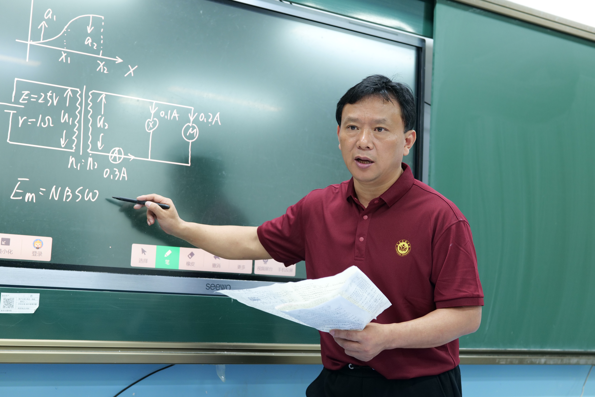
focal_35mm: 50
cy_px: 198
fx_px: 826
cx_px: 298
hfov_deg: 39.6
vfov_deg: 27.0
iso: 2000
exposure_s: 1/60
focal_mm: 50
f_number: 4
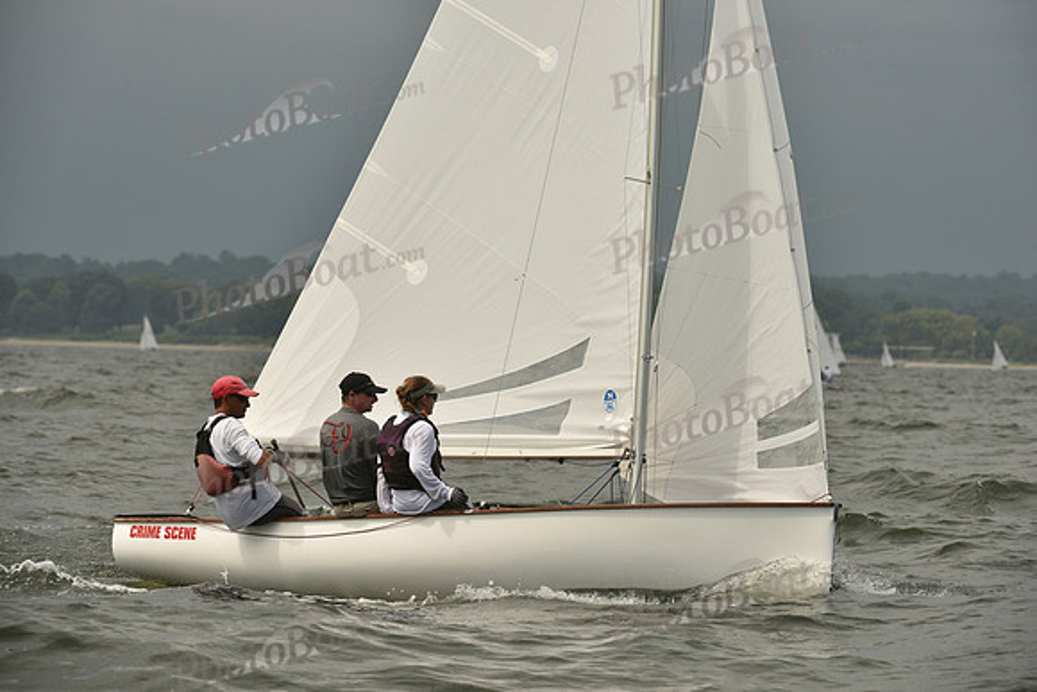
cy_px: 346
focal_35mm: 250
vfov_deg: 5.5
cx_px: 518
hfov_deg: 8.2
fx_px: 7203
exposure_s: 1/1250
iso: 320
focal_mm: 250
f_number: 9
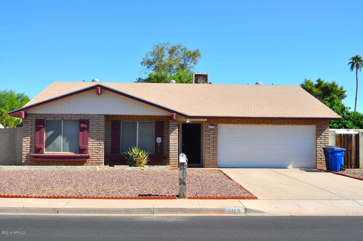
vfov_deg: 29.8
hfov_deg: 43.7
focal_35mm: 45
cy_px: 120
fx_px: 453
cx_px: 182
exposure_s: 1/400
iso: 200
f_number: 10
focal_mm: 30
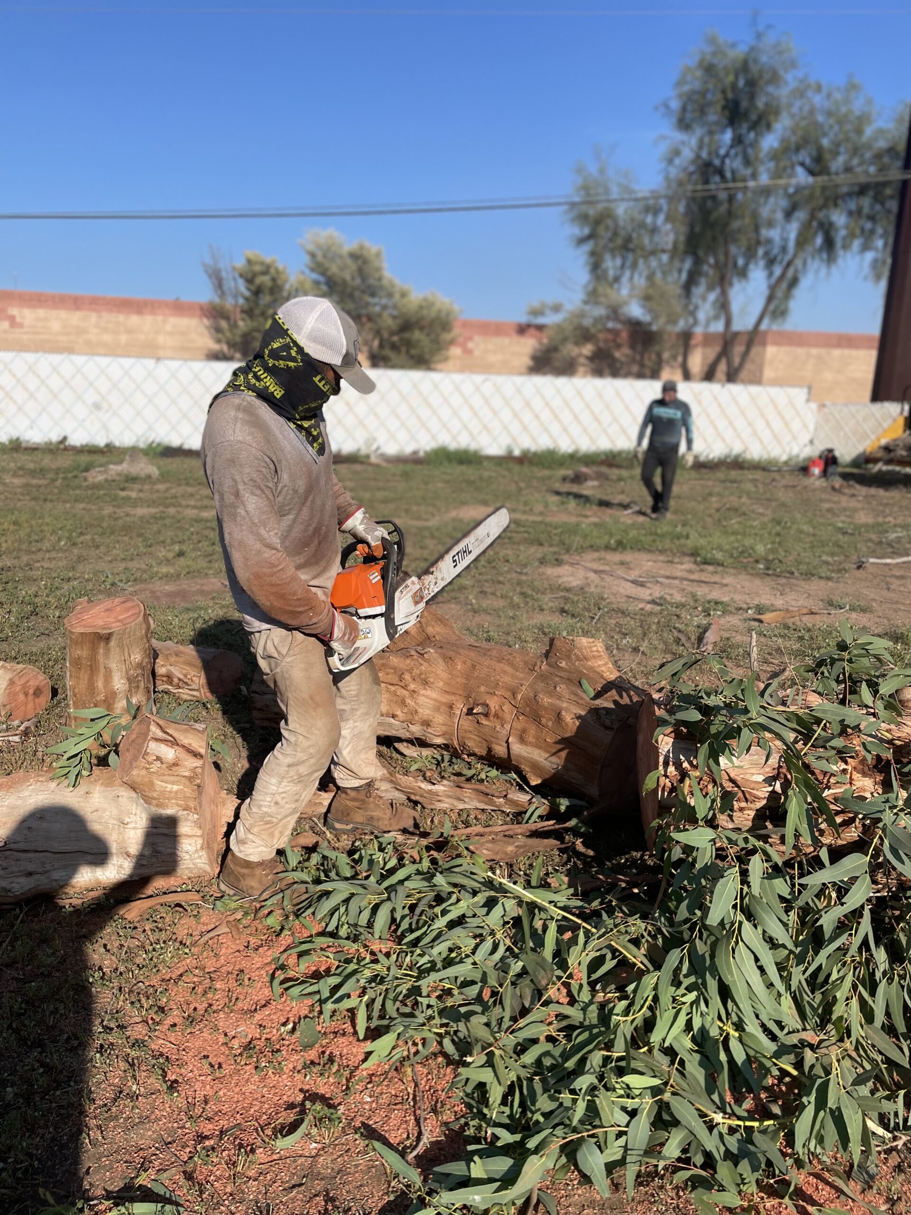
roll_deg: -1.5
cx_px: 456
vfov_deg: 67.3
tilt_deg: -10.8
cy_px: 608
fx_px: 912
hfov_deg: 53.1
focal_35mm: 26
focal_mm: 4.2
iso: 32
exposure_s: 1/4000
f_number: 1.6
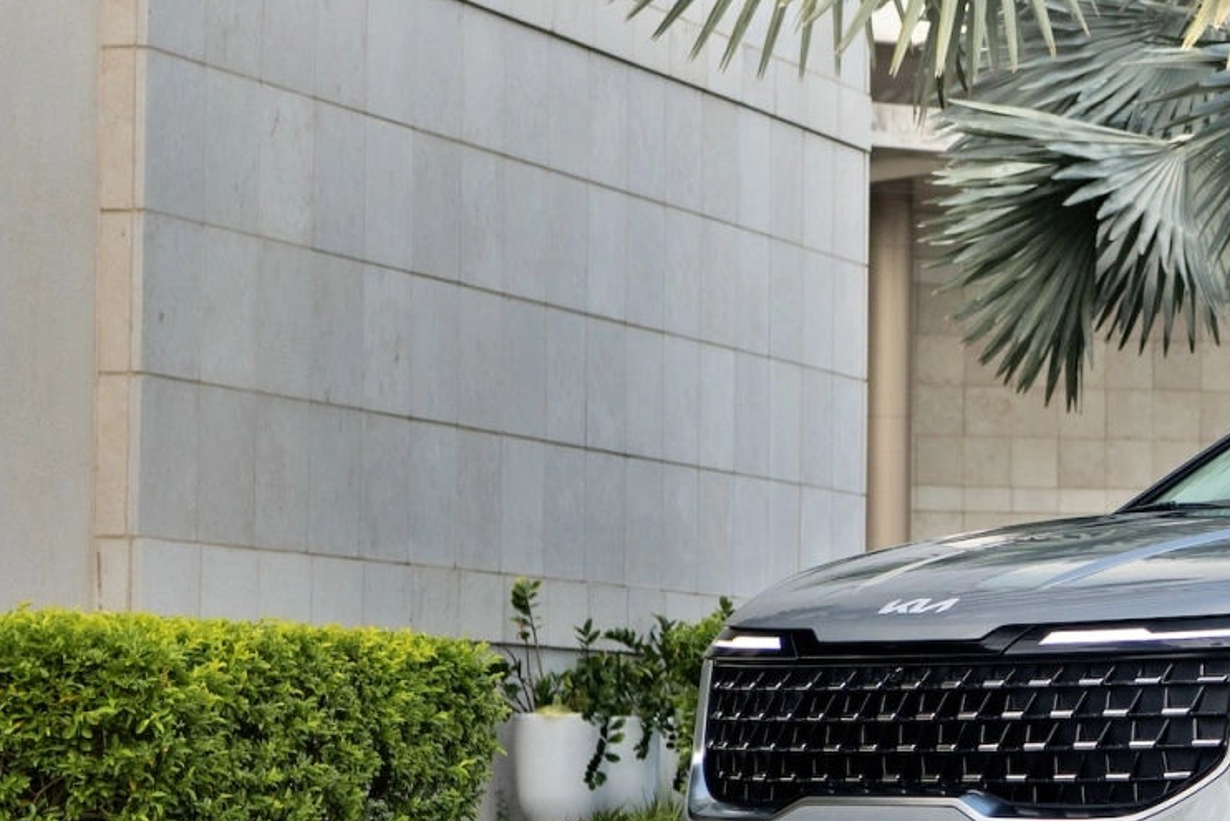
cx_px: 1674
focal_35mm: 194
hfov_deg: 10.3
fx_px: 6629
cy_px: 287
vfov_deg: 7.1
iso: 200
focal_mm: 60
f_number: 5.6
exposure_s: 1/160
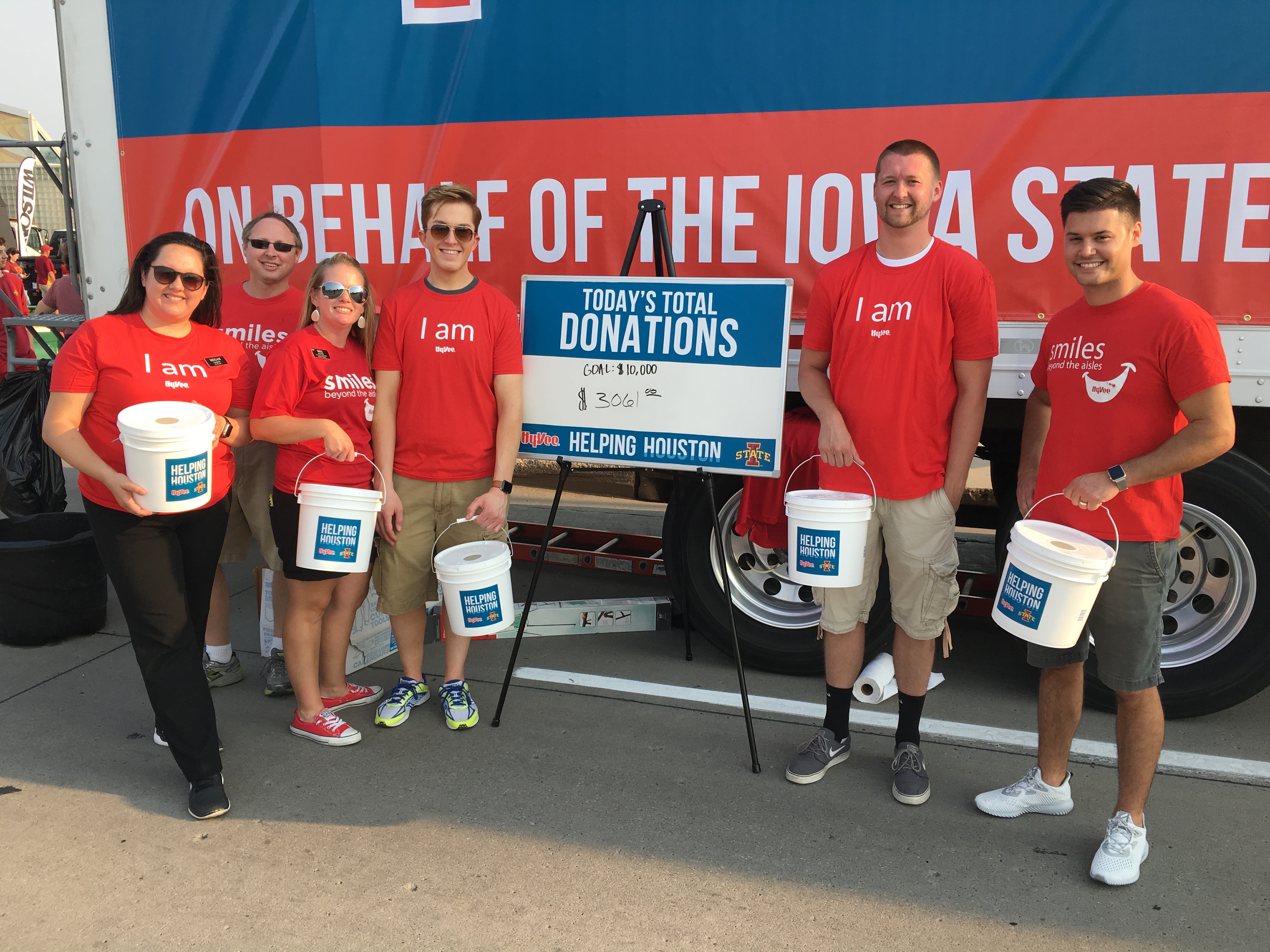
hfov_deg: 61.7
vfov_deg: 48.2
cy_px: 476
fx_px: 1064
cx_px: 635
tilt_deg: -12.2
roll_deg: -0.1
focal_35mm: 29
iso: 25
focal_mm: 4.15
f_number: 2.2
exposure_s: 1/506
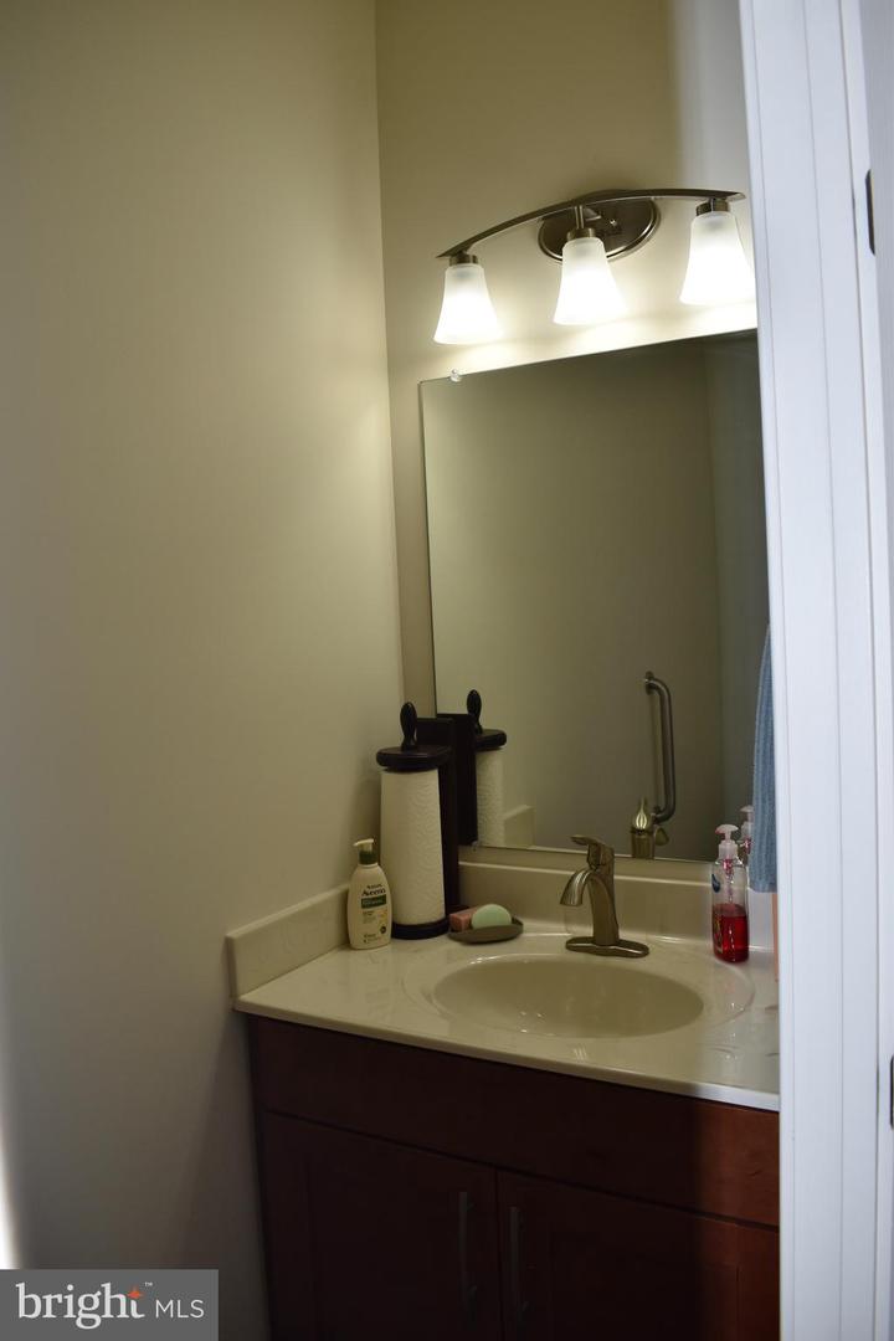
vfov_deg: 67.4
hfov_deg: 47.9
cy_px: 670
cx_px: 447
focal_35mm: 27
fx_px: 1006
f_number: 5.6
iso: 280
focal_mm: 18
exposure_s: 1/125
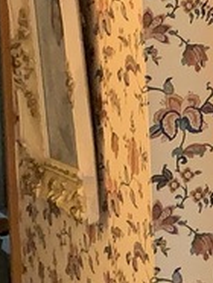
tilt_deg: -5.0
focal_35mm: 201
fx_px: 1645
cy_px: 59
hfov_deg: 7.0
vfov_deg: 9.8
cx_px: 507
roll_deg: +1.8
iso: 320
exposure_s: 1/60
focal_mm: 4.25
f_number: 1.8
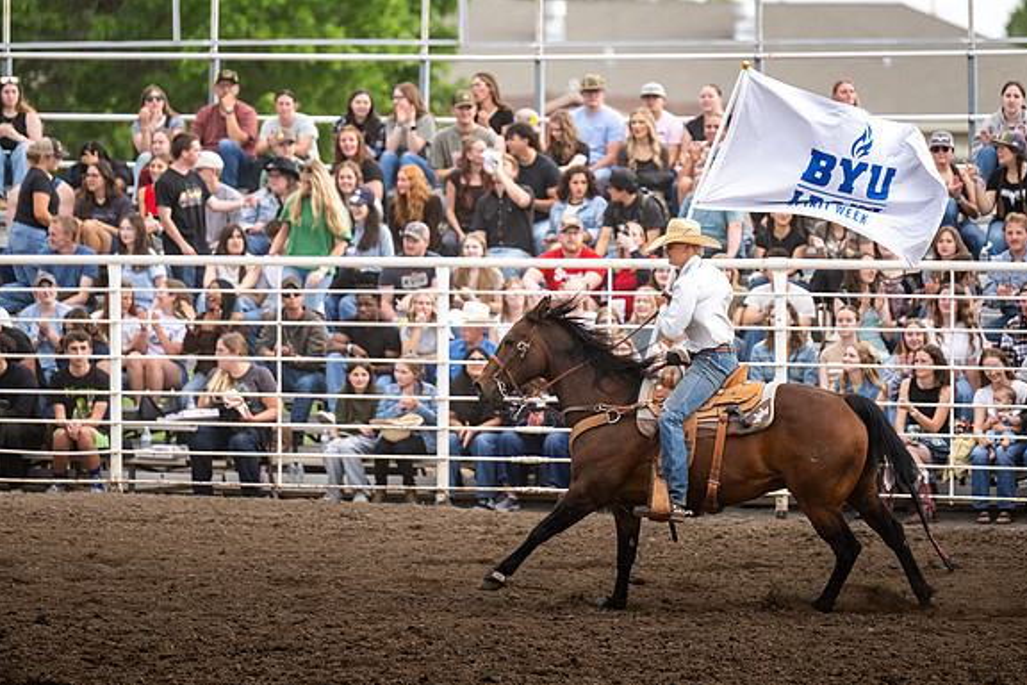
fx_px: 7474
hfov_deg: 7.9
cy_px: 241
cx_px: 621
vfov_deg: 5.2
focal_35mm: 262
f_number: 2.8
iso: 1250
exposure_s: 1/6400
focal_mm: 200
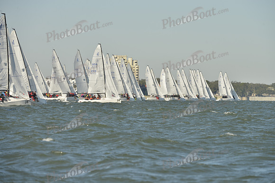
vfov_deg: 5.1
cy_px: 92
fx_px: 2063
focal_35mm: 270
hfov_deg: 7.6
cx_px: 138
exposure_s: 1/640
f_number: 8
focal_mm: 270
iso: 200
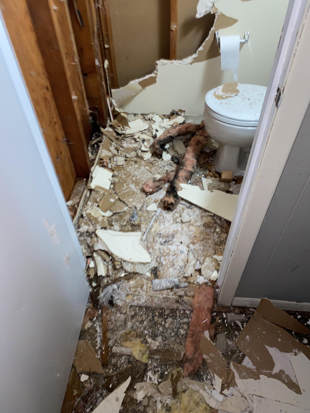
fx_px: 382
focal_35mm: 32
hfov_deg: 44.2
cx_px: 155
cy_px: 206
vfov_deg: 56.8
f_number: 1.8
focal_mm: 4.25
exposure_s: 1/15
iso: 80
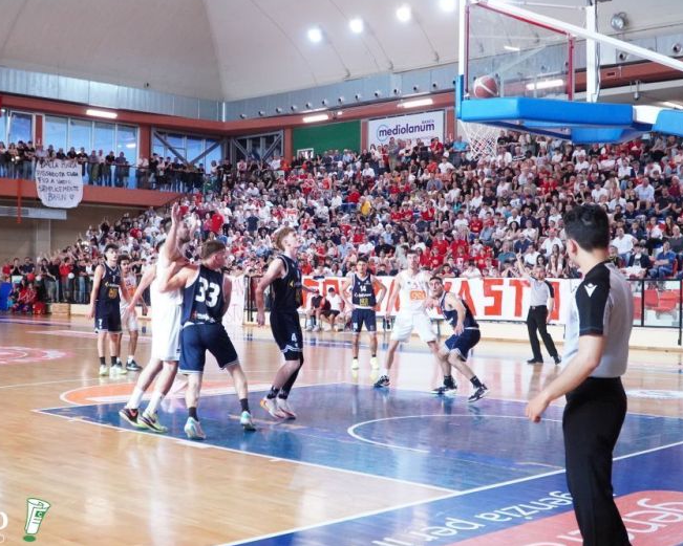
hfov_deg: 41.1
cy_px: 268
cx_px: 311
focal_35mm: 45
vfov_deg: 33.4
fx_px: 910
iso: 5000
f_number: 4
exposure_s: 1/500
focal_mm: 26
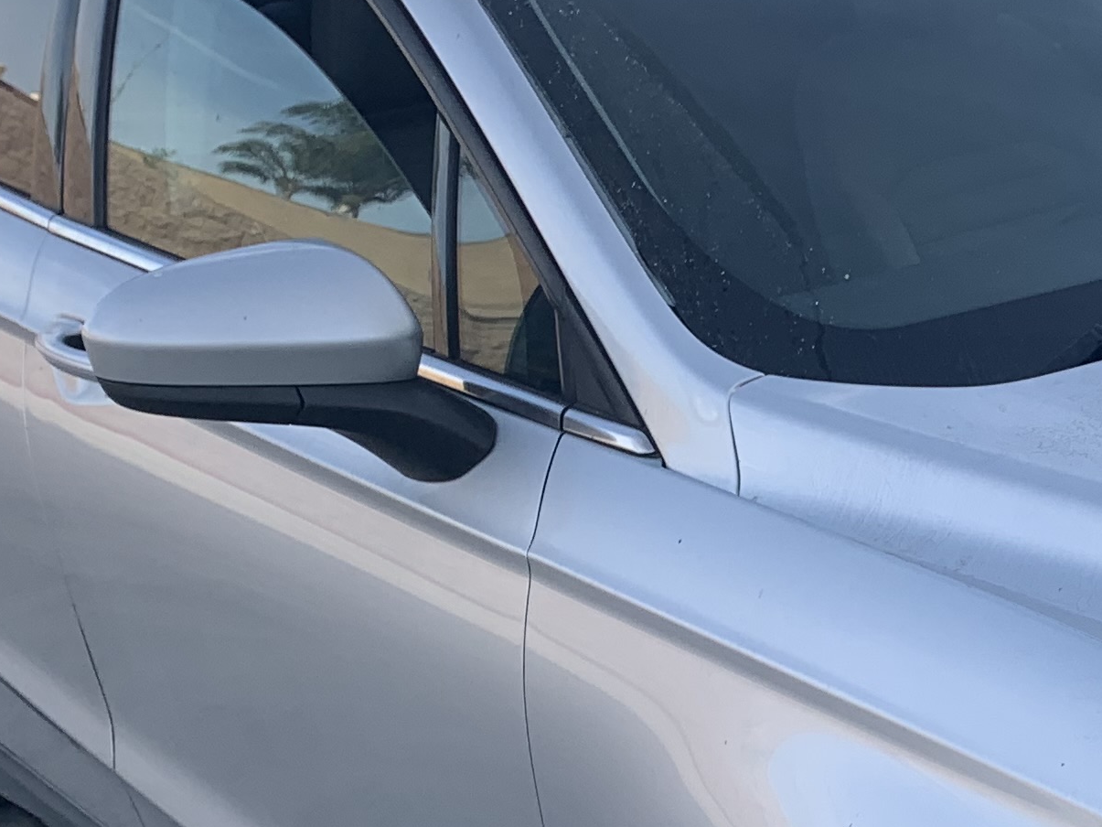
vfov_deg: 16.8
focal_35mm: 87
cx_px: 1348
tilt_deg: -21.8
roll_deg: +5.3
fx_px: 2770
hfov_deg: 20.9
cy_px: 683
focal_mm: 4.25
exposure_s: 1/808
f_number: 1.8
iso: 25
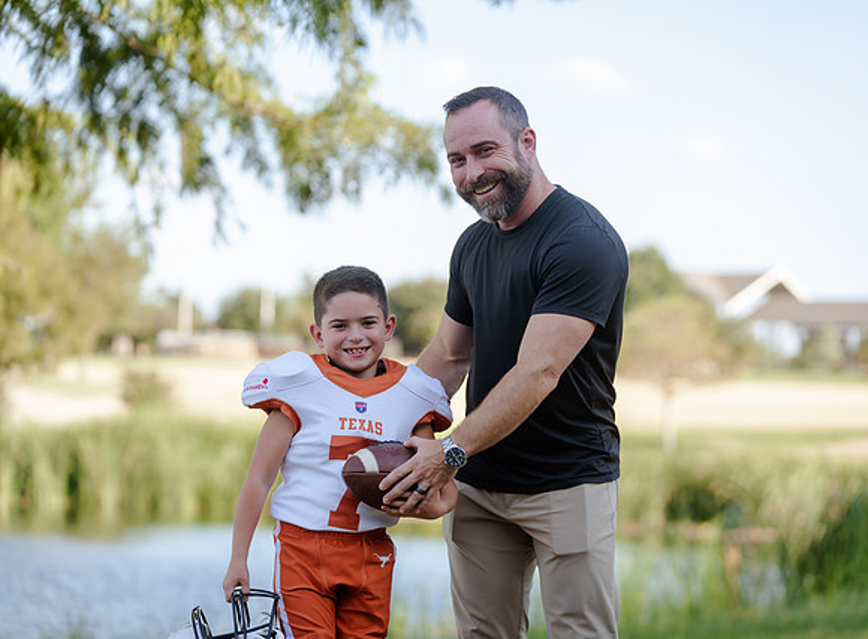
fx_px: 2775
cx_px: 480
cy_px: 319
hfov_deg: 17.8
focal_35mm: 111
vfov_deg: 13.1
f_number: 3.2
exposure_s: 1/320
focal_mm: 104
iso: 125
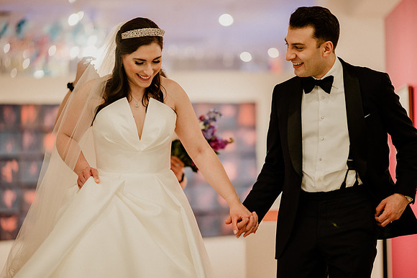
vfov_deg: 13.0
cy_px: 139
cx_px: 208
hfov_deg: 19.5
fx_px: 1216
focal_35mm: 105
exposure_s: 1/250
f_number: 1.4
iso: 800
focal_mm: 105
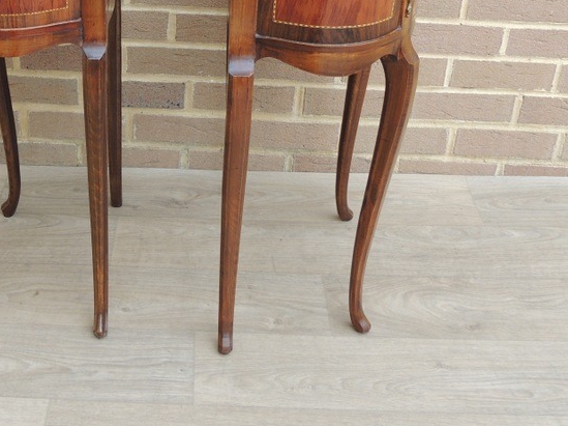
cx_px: 169
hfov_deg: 33.9
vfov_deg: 25.5
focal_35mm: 56
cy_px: 75
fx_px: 918
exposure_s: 1/80
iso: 100
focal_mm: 5.3
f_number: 3.1
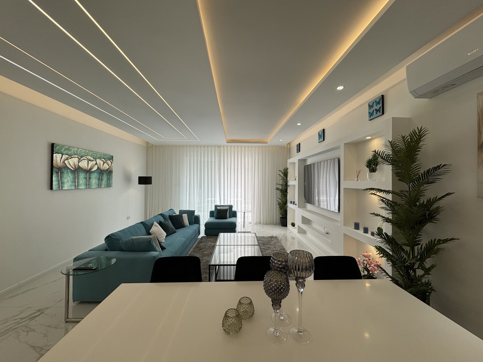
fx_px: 195
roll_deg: -0.7
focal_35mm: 14
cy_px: 181
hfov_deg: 102.1
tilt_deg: +0.1
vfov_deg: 85.7
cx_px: 242
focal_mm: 2.22
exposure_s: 1/370
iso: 40
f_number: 2.2
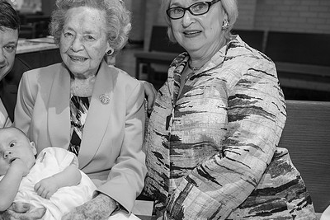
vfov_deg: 31.9
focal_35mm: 42
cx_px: 97
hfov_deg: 45.3
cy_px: 101
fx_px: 385
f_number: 2.8
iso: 800
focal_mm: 29
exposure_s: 1/100
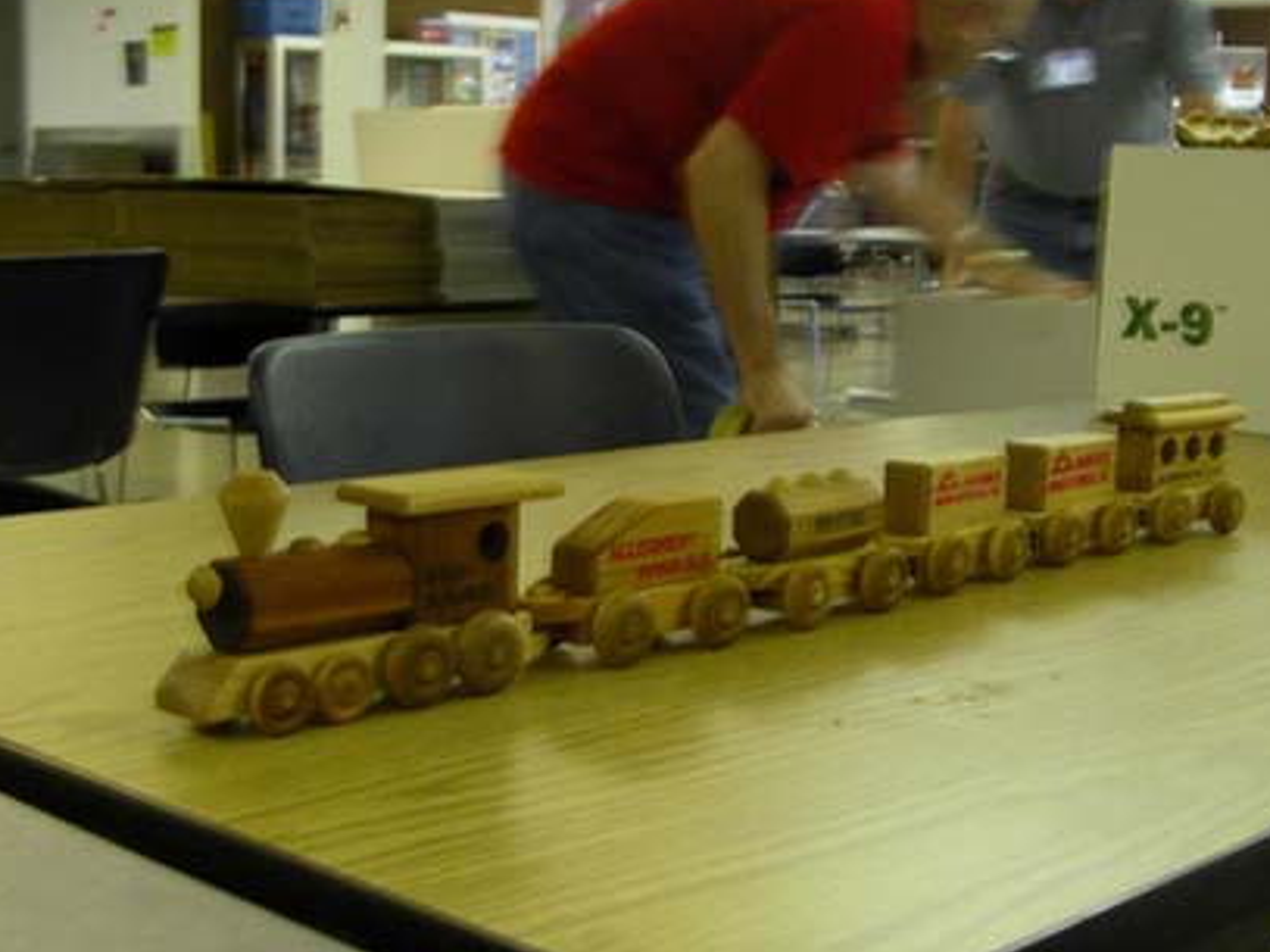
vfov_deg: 26.5
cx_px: 515
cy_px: 506
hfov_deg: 34.8
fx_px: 2017
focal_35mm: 55
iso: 100
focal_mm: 9.2
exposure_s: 1/5.7
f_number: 2.8
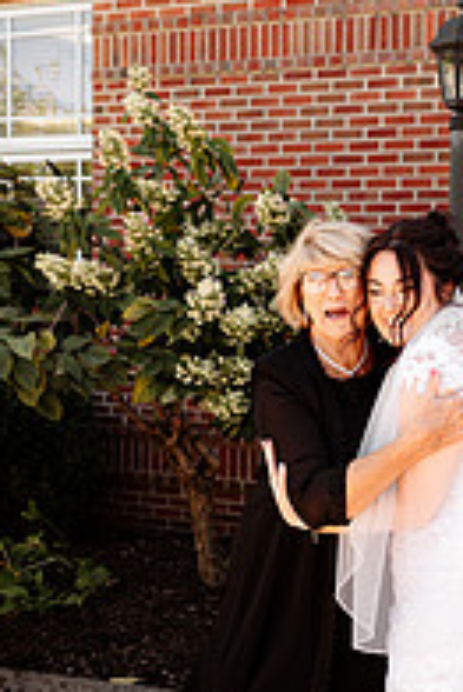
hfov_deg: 23.8
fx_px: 1059
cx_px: 438
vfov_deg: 36.2
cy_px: 381
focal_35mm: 55
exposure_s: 1/640
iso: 250
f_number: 2.8
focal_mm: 24
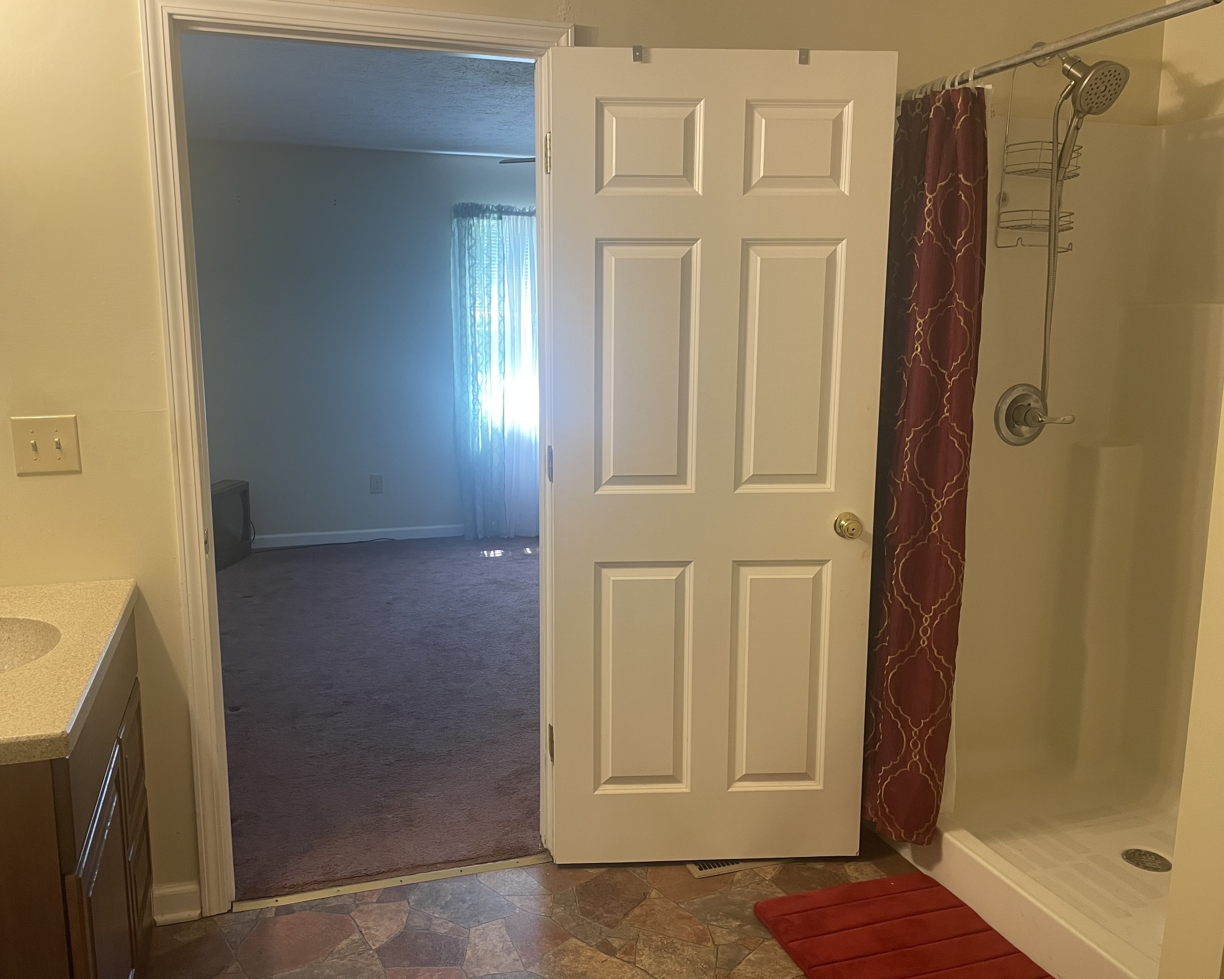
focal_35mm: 28
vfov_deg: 51.5
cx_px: 594
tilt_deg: -9.6
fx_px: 1014
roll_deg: +0.0
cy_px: 502
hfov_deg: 62.2
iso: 100
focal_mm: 4.2
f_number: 1.6
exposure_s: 1/60
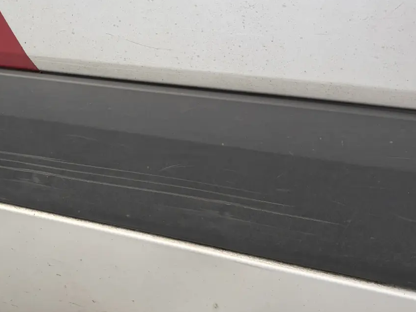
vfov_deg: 24.8
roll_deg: -0.2
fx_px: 709
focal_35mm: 59
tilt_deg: -15.9
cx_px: 90
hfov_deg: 31.9
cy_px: 181
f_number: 1.6
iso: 125
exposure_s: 1/100
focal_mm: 5.96
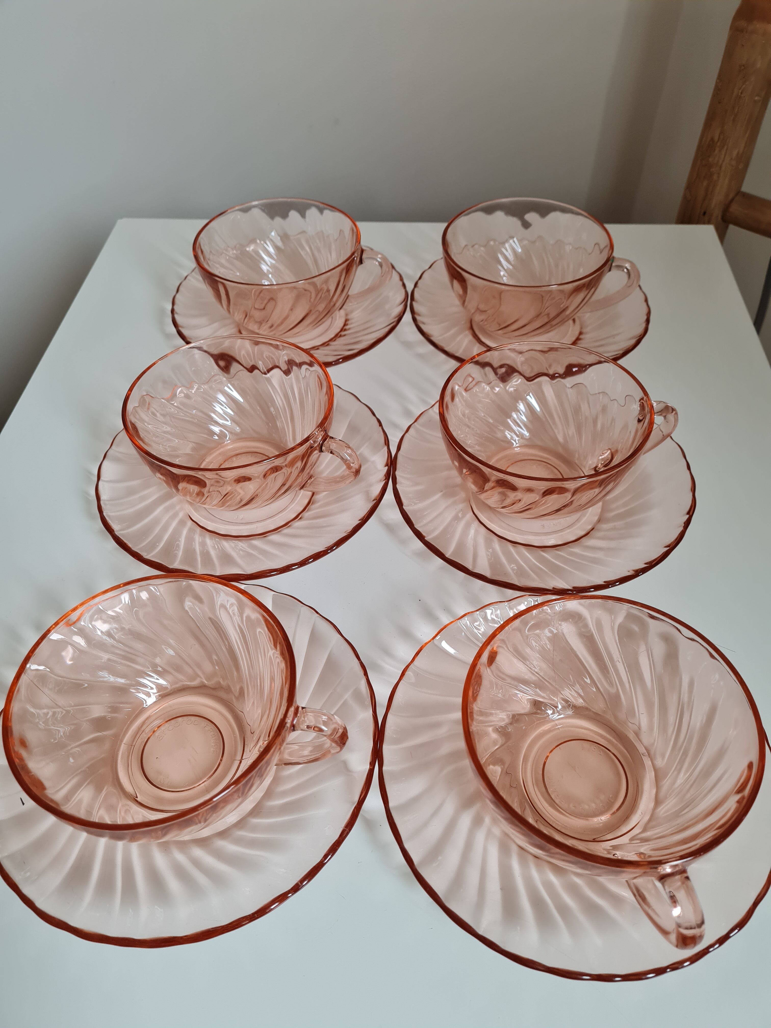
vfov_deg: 67.3
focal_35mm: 26
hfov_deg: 53.1
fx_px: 772
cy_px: 514
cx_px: 386
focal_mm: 5.4
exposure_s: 1/100
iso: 160
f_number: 1.8
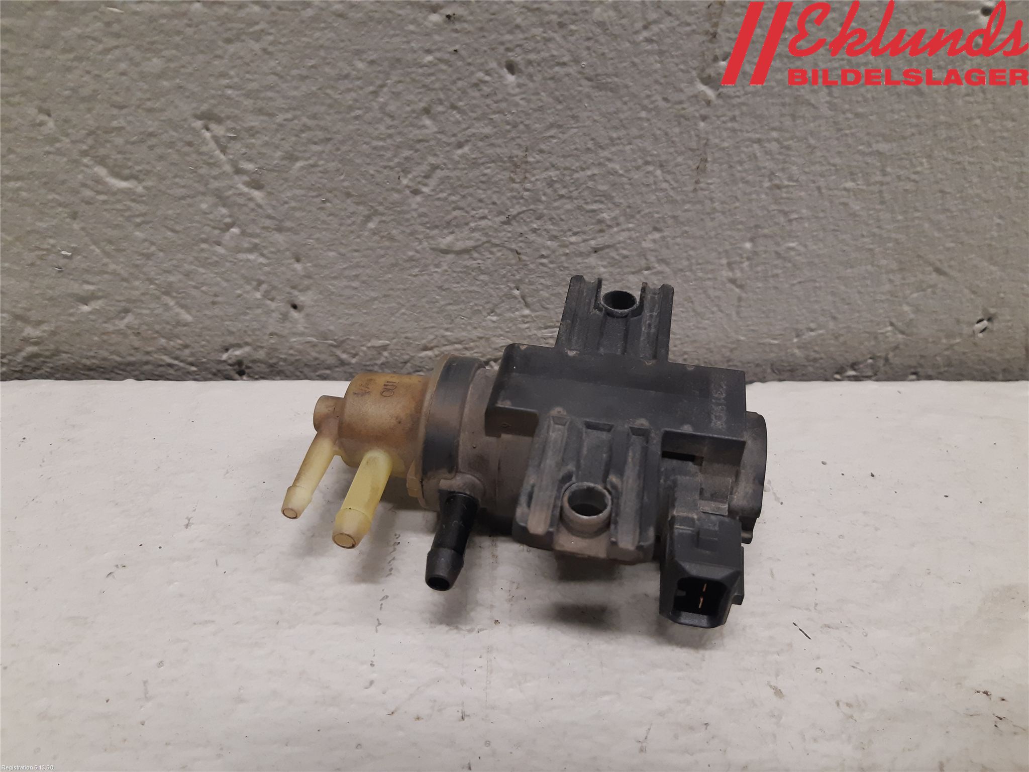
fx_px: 773
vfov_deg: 53.1
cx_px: 514
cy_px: 386
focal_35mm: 26
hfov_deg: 67.3
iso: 200
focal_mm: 3.93
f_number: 1.7
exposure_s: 1/50
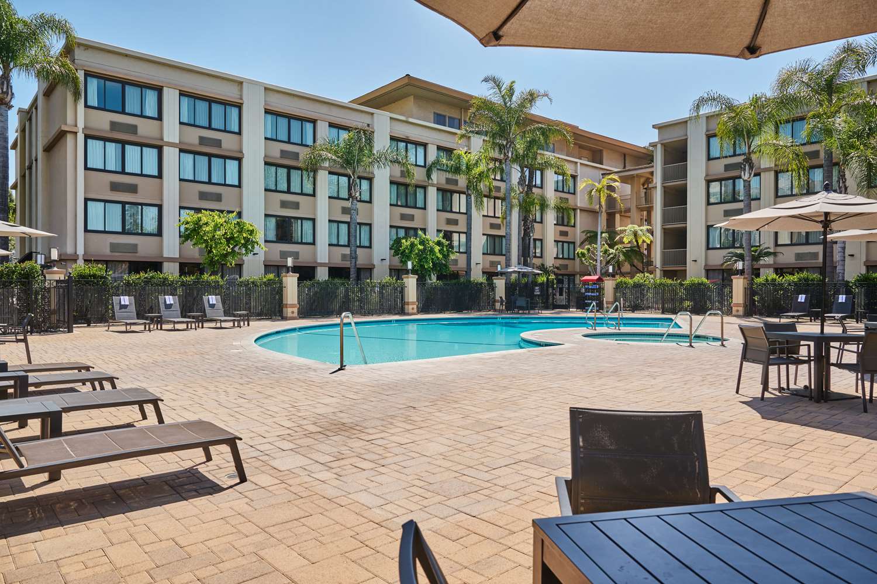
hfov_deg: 73.7
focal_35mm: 24
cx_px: 438
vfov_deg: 53.1
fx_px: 585
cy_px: 292
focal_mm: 24
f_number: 8
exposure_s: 1/400
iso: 160
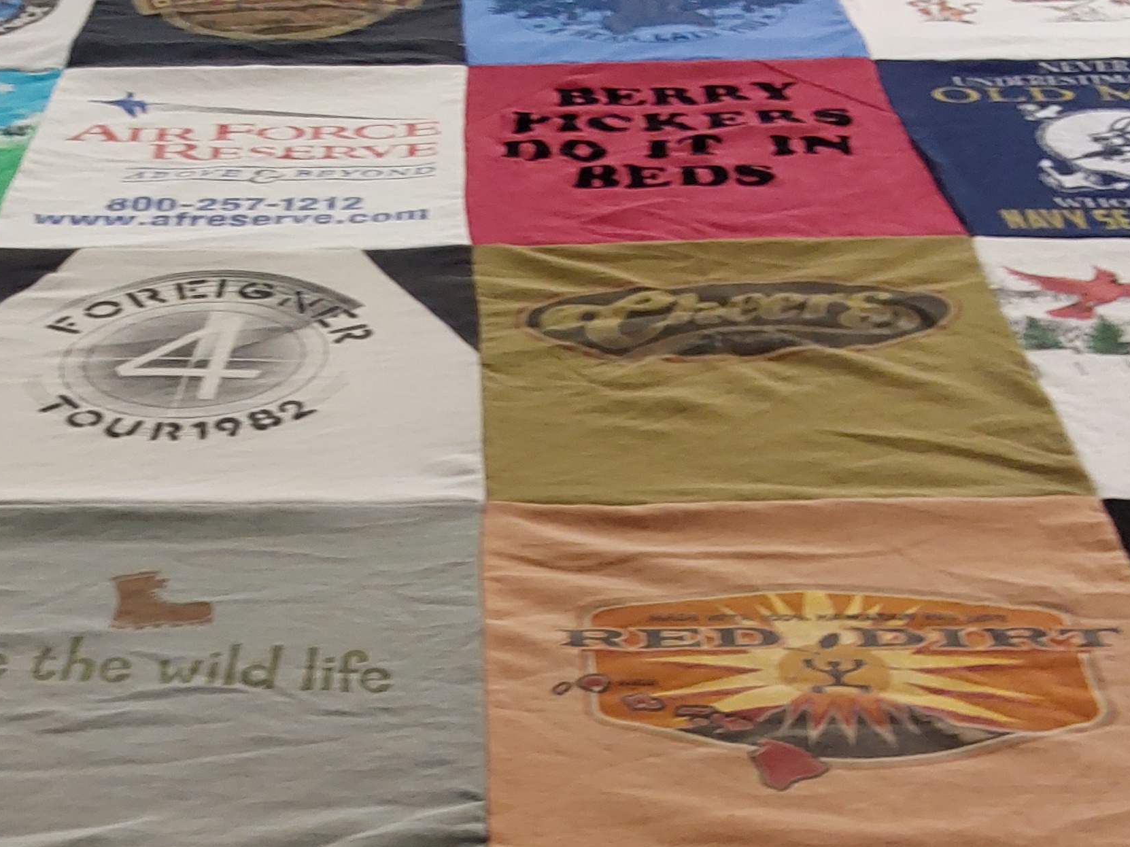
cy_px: 729
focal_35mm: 55
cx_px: 394
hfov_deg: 34.7
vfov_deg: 25.9
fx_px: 1795
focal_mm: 2.91
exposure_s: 1/60
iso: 100
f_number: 1.9
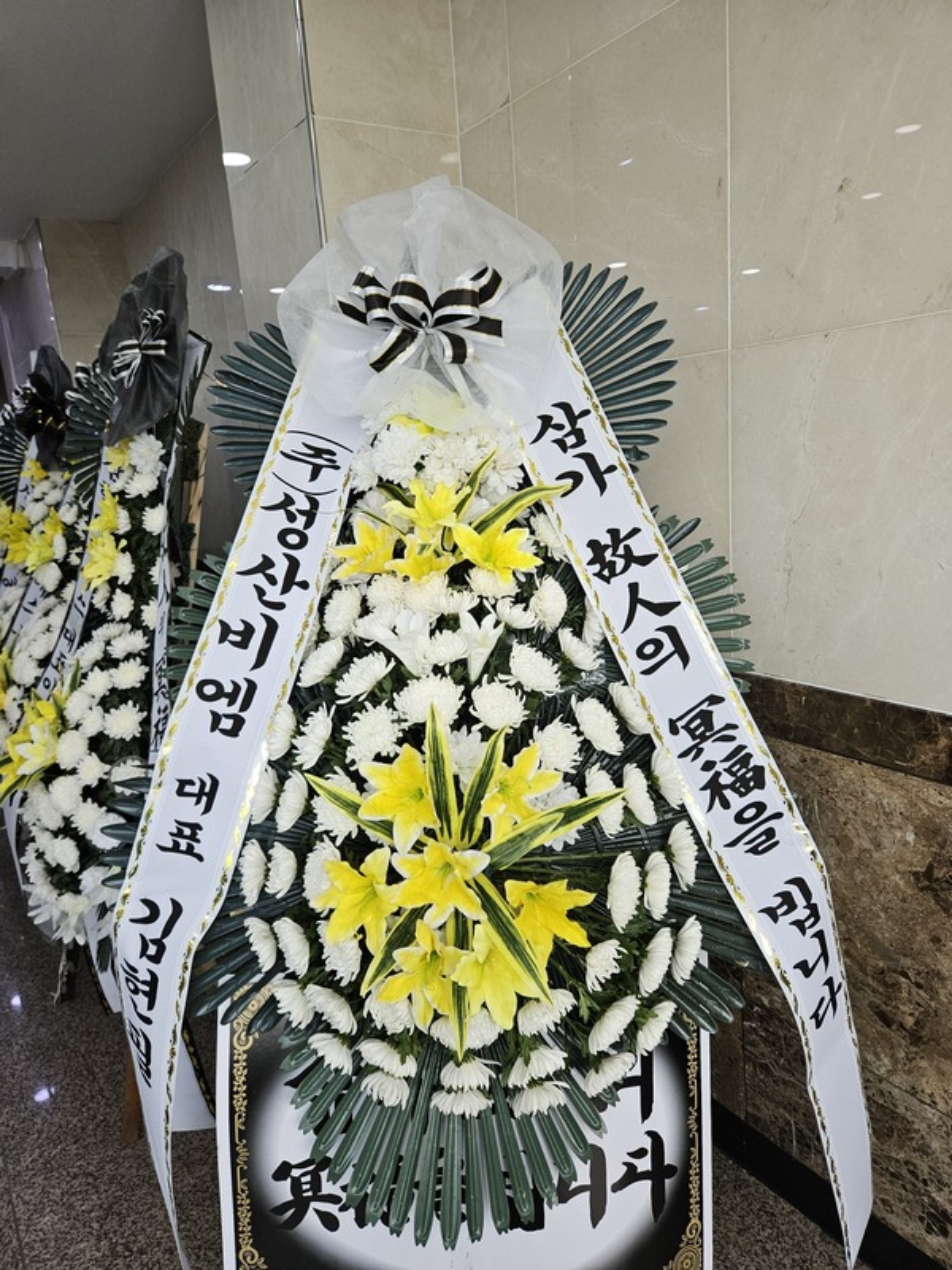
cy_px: 635
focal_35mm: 23
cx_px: 476
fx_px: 843
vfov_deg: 73.9
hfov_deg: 58.9
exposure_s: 1/359
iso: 200
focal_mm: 5.4
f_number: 1.8
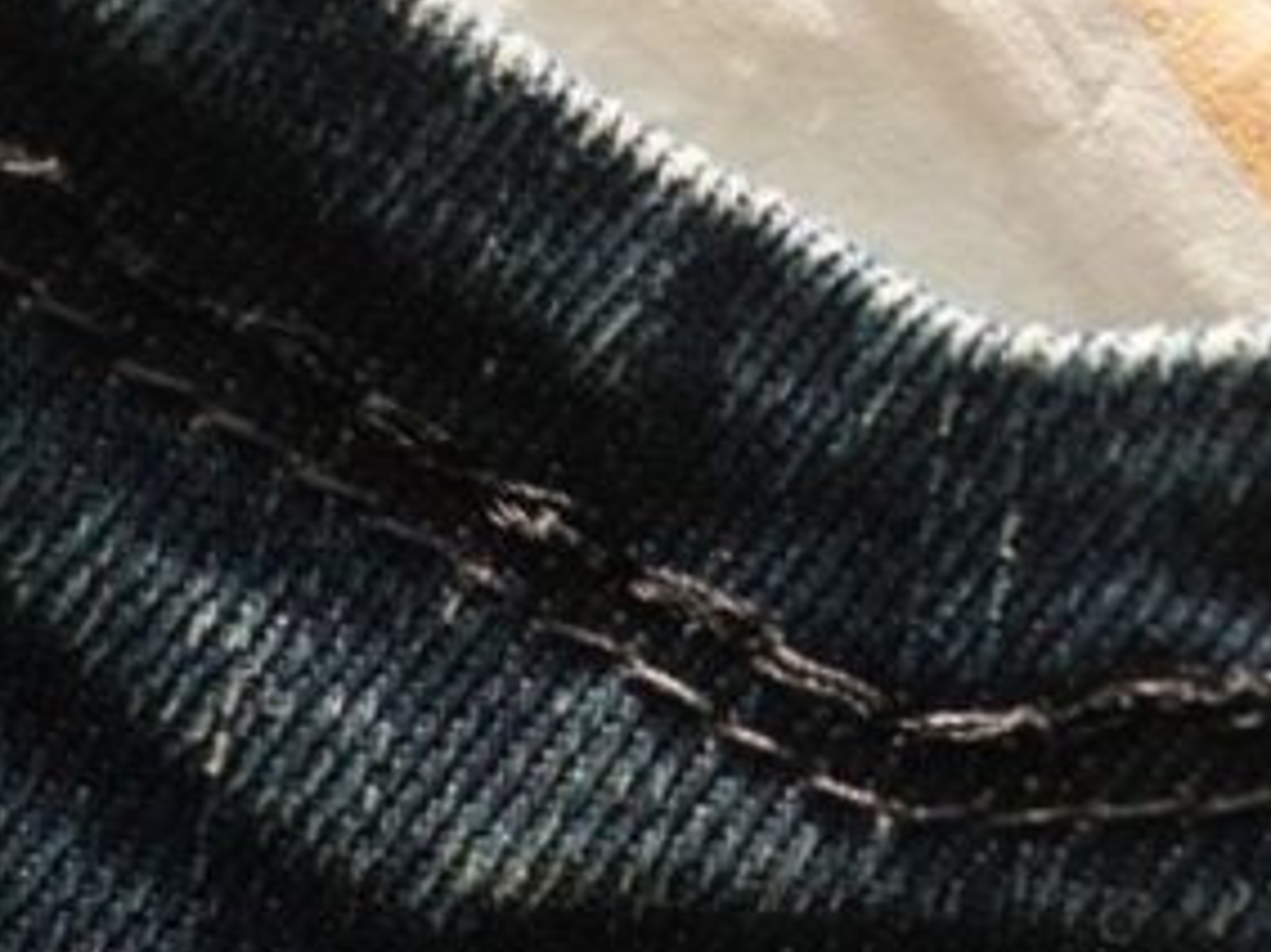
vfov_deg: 4.0
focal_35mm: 366
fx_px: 13433
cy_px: -283
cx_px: 1073
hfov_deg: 5.4
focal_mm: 105
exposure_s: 1/160
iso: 100
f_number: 5
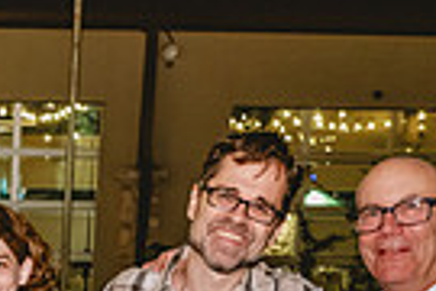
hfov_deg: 16.4
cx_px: -168
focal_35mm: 116
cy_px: 509
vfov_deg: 11.1
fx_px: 1405
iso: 5000
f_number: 2.8
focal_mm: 27
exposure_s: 1/60
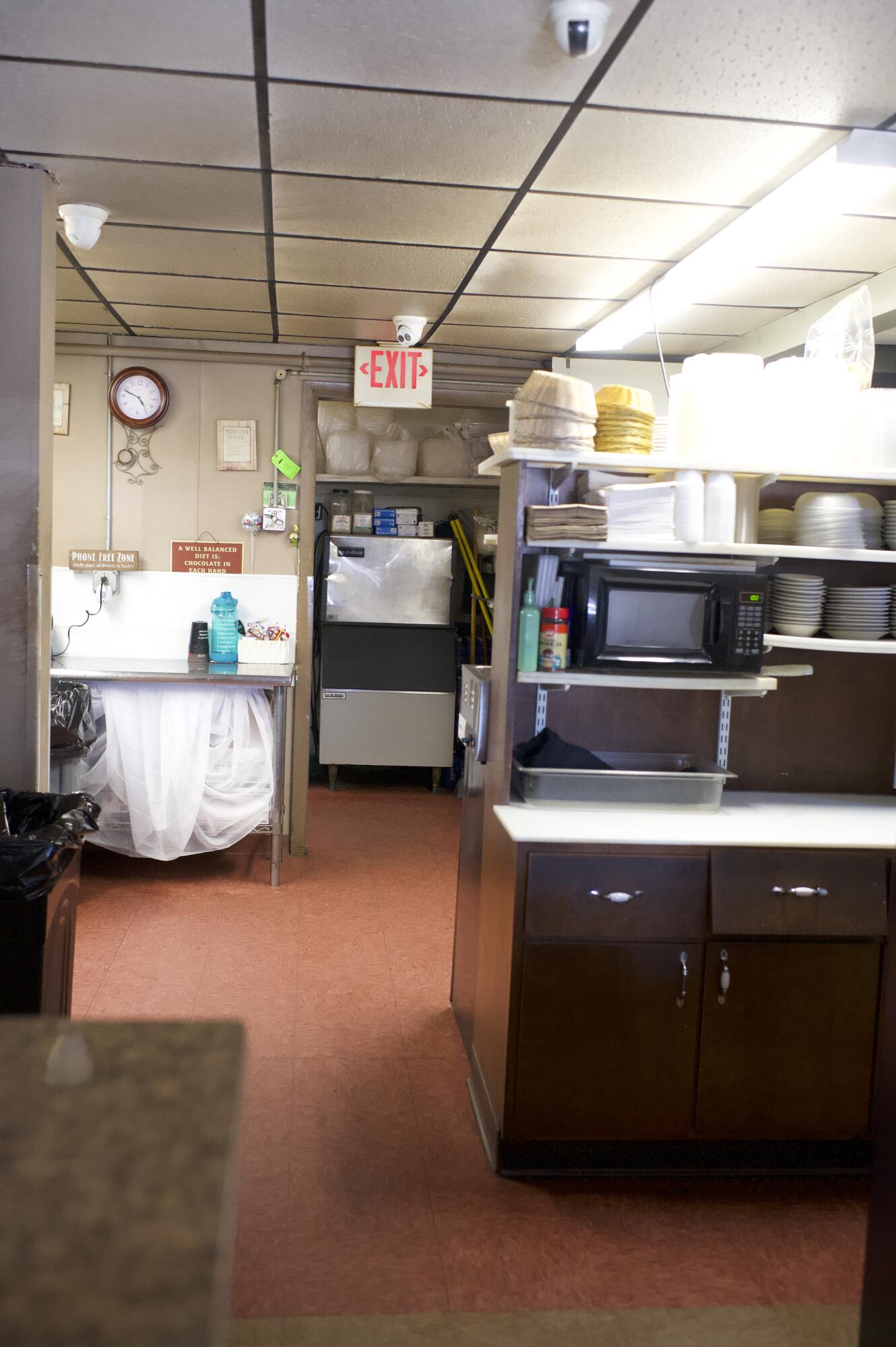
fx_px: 1309
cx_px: 448
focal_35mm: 35
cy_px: 674
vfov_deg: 54.5
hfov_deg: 37.8
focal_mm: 35
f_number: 3.5
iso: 6400
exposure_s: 1/400
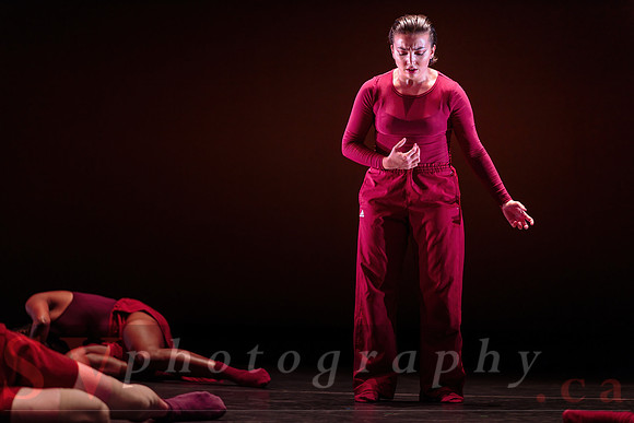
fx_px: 1852
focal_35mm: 105
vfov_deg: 13.0
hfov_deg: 19.4
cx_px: 317
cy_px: 212
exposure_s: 1/400
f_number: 1.4
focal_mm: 105
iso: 1250
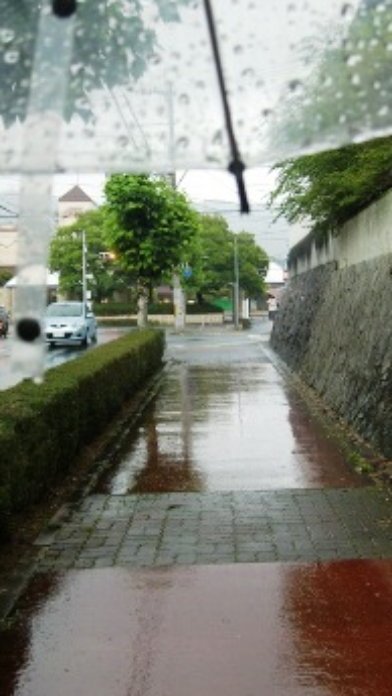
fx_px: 980
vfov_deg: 39.2
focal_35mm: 53
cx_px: 194
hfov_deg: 22.6
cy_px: 338
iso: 125
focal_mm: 8.2
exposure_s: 1/60
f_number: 3.3
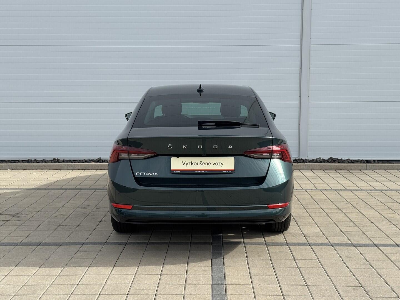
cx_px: 200
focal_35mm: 48
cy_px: 150
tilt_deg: -5.6
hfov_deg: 39.7
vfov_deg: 30.3
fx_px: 555
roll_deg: +0.3
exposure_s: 1/2611
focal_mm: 6.76
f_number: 1.78
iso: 64
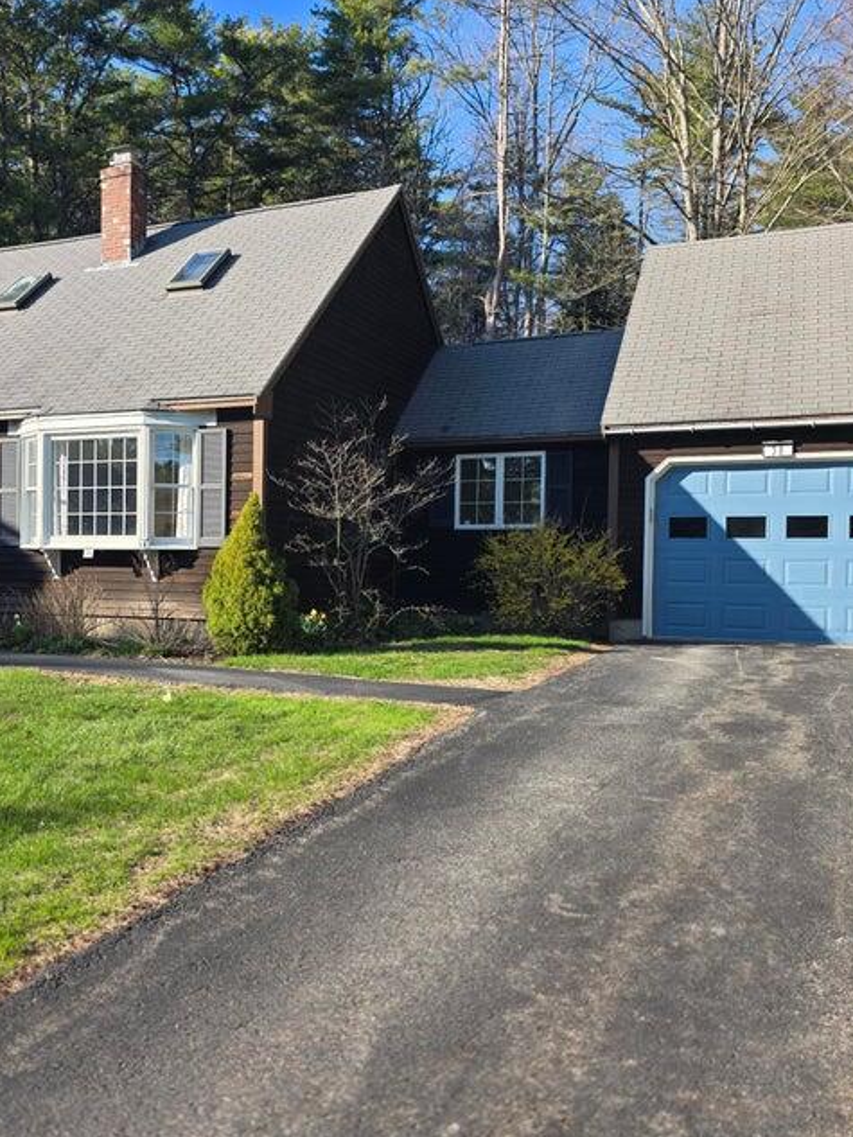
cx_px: 263
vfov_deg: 58.3
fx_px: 1018
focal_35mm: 31
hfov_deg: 44.6
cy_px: 569
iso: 80
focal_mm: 6.3
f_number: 1.7
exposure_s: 1/1780
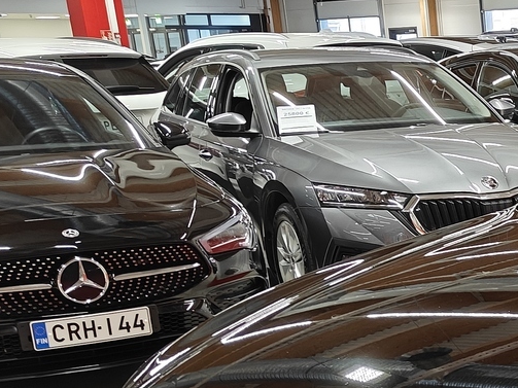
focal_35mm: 83
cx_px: 711
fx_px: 1242
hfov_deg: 21.0
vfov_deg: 17.0
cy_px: 461
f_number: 1.8
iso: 64
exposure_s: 1/50
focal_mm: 5.59
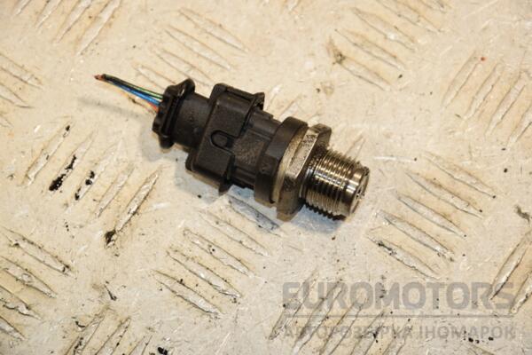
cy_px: 178
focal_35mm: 158
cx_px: 266
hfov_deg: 13.0
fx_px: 2327
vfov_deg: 8.7
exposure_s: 1/200
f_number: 8
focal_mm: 105
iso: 800
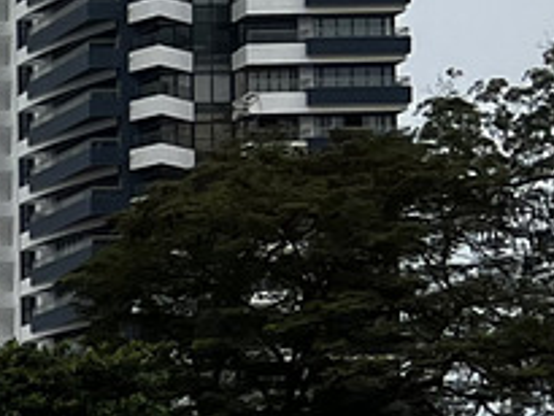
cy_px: 662
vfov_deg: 7.2
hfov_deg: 7.5
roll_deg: -0.1
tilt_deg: +1.9
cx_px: -1489
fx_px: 3251
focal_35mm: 203
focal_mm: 5.7
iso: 50
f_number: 1.5
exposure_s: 1/3356
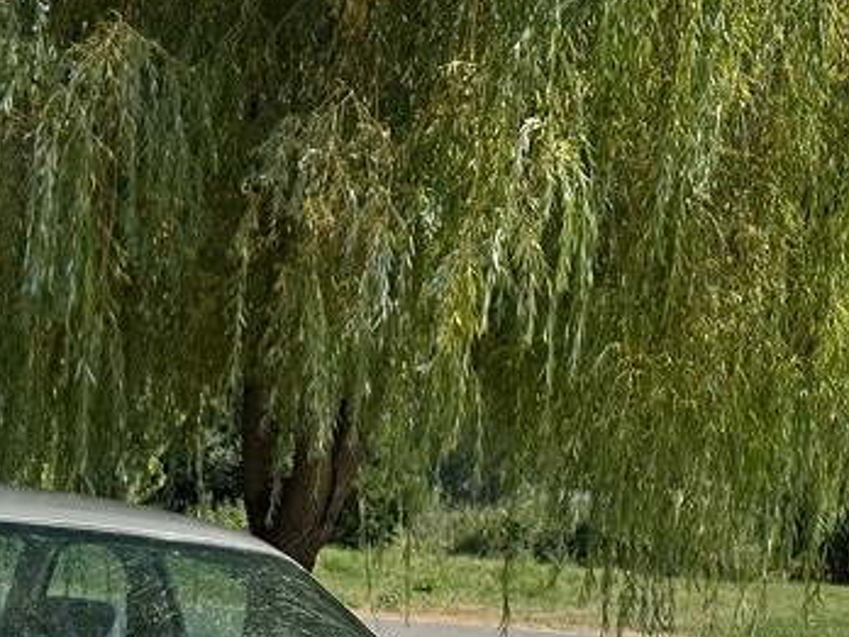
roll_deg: -4.1
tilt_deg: -15.2
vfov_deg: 19.2
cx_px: 78
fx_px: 1692
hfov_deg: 27.1
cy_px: 898
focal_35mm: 69
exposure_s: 1/4310
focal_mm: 6.76
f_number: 1.78
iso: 80
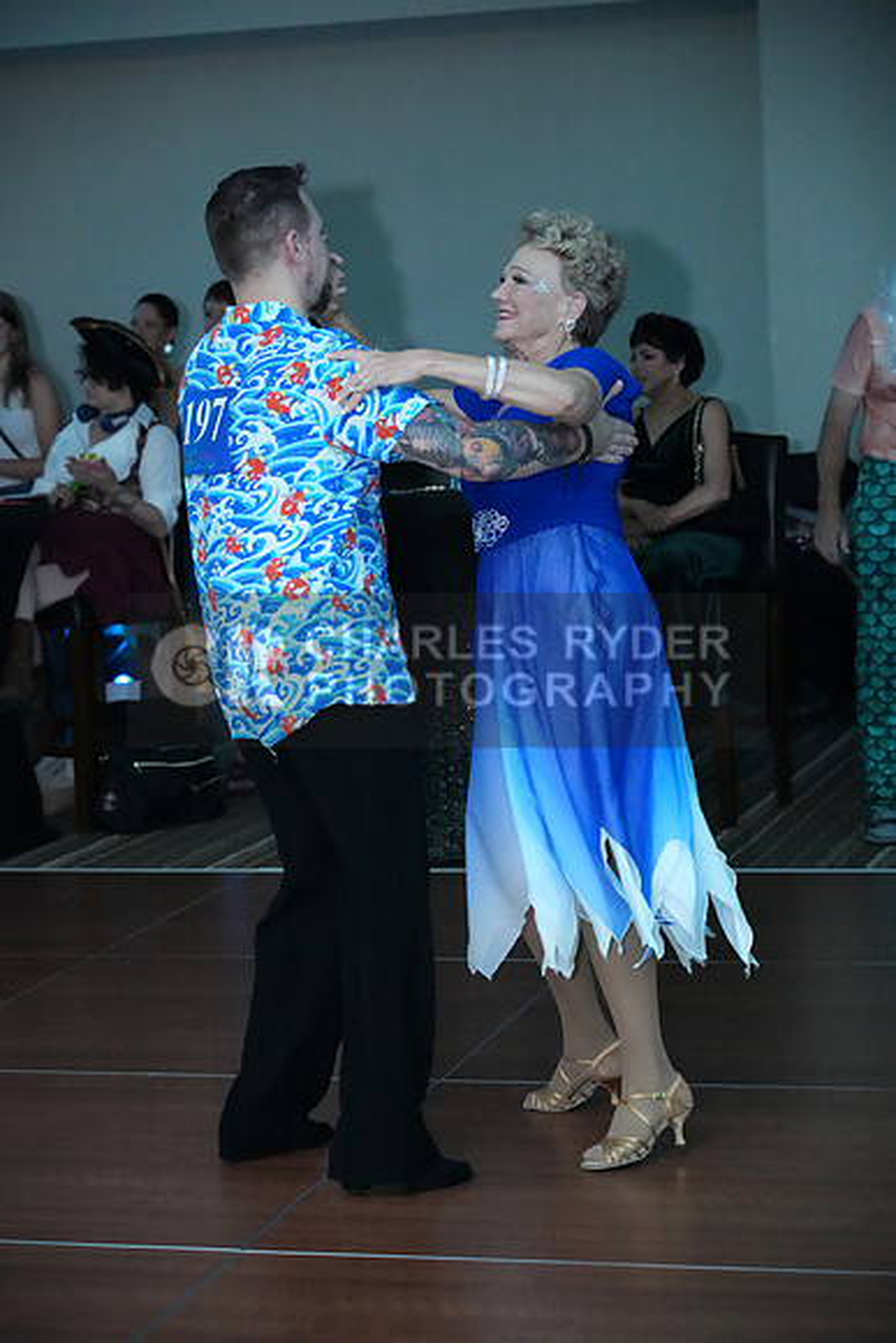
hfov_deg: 15.9
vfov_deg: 23.6
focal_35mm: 86
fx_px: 3209
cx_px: 448
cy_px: 672
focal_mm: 86
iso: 12800
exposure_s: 1/250
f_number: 4
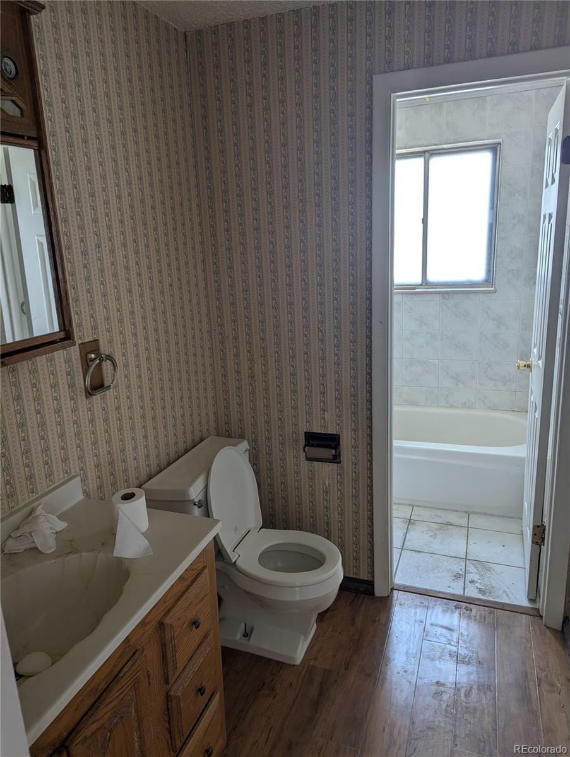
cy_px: 378
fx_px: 526
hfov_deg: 56.9
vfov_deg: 71.5
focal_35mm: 24
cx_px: 285
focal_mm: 6.81
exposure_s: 1/76.1
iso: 57
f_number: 1.85
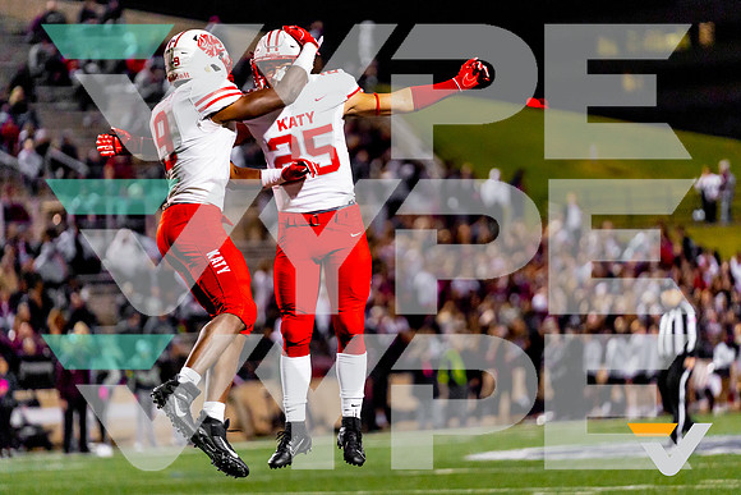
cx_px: 382
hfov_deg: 9.4
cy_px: 244
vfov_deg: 6.3
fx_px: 4492
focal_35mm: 218
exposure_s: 1/1000
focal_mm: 200
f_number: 2.8
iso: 2000
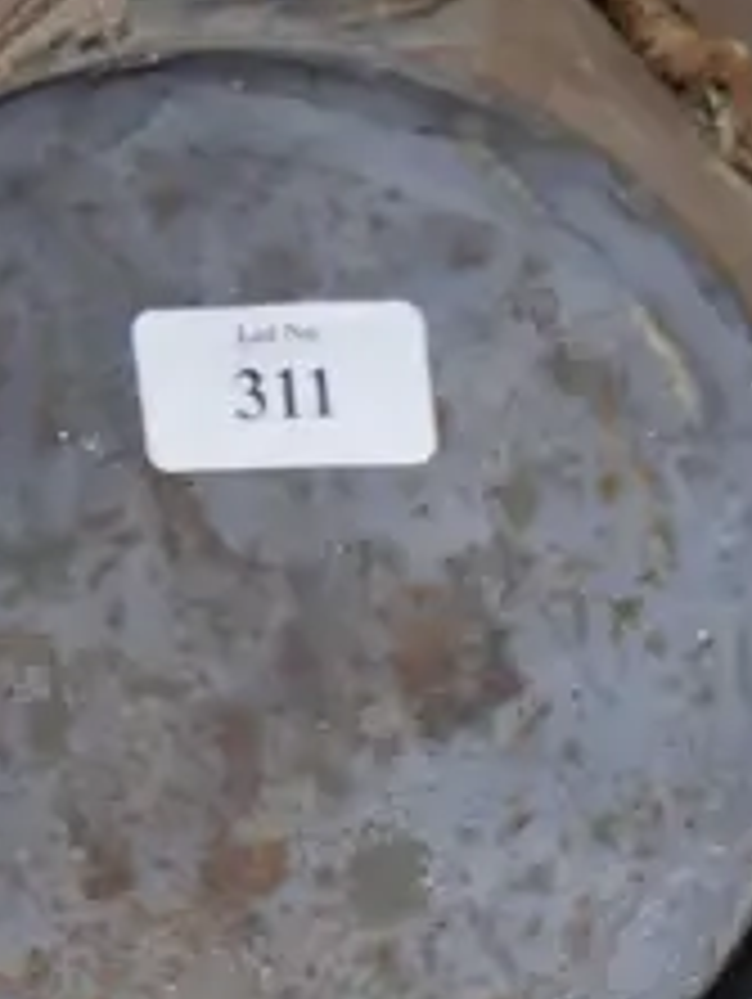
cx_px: 736
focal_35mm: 166
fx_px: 4799
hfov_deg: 8.9
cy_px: 1440
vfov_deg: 11.5
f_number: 4
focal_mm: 18
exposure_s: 1/60
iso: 640
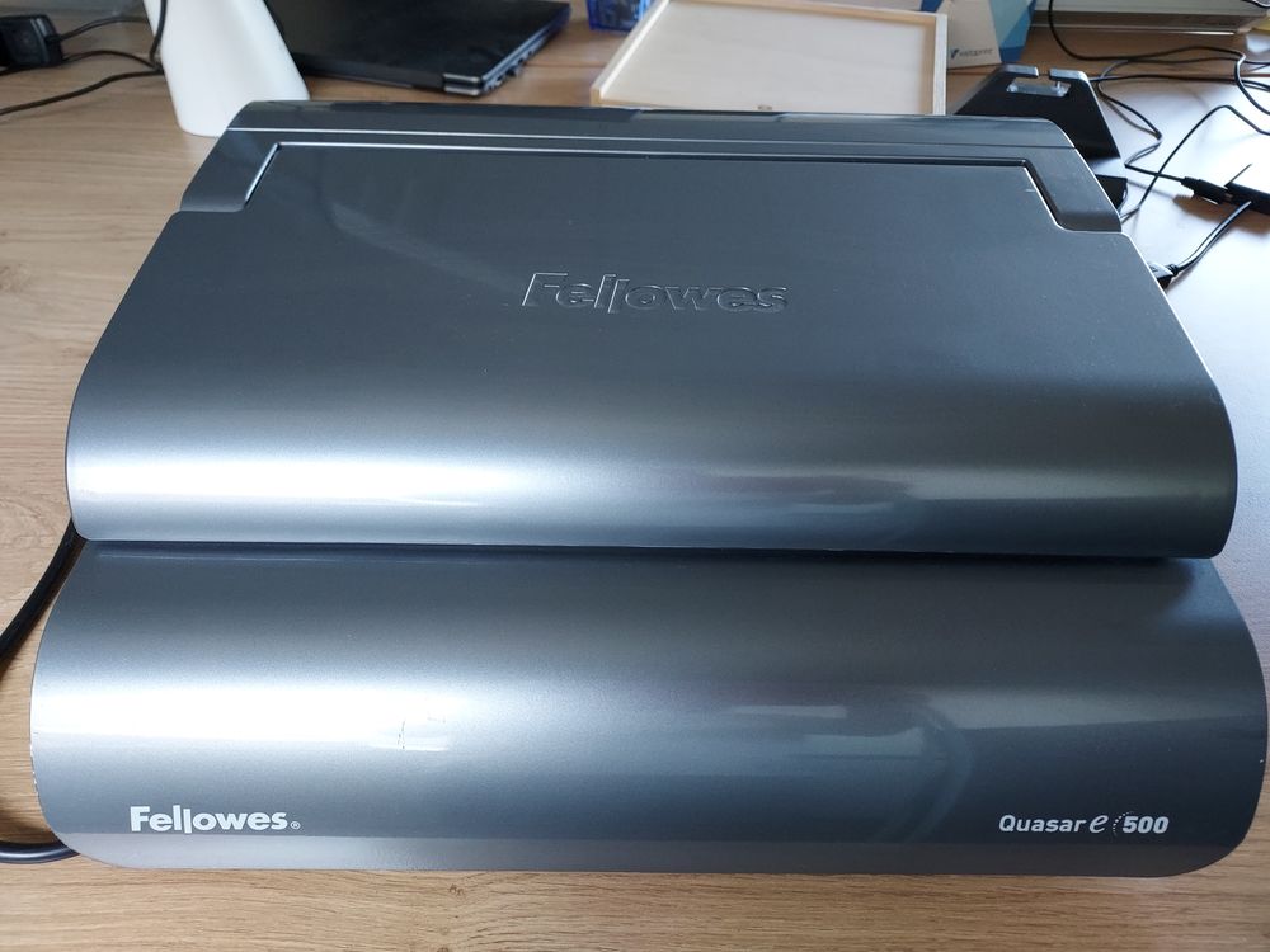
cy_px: 476
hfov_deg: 71.6
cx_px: 635
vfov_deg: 56.8
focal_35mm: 24
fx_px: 881
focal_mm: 4.6
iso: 200
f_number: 1.8
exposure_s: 1/50
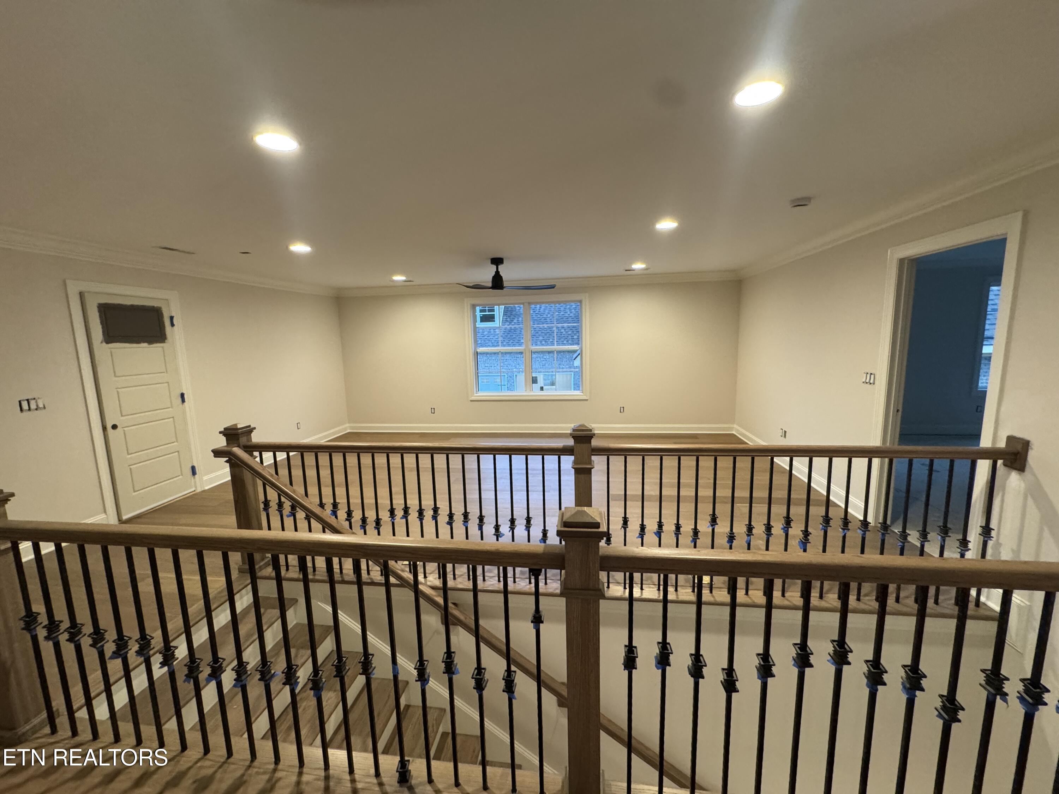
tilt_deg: -7.4
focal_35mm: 14
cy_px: 397
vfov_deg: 85.7
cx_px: 530
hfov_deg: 102.1
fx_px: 428
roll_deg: +2.2
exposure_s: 1/60
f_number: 2.2
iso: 320
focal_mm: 2.22
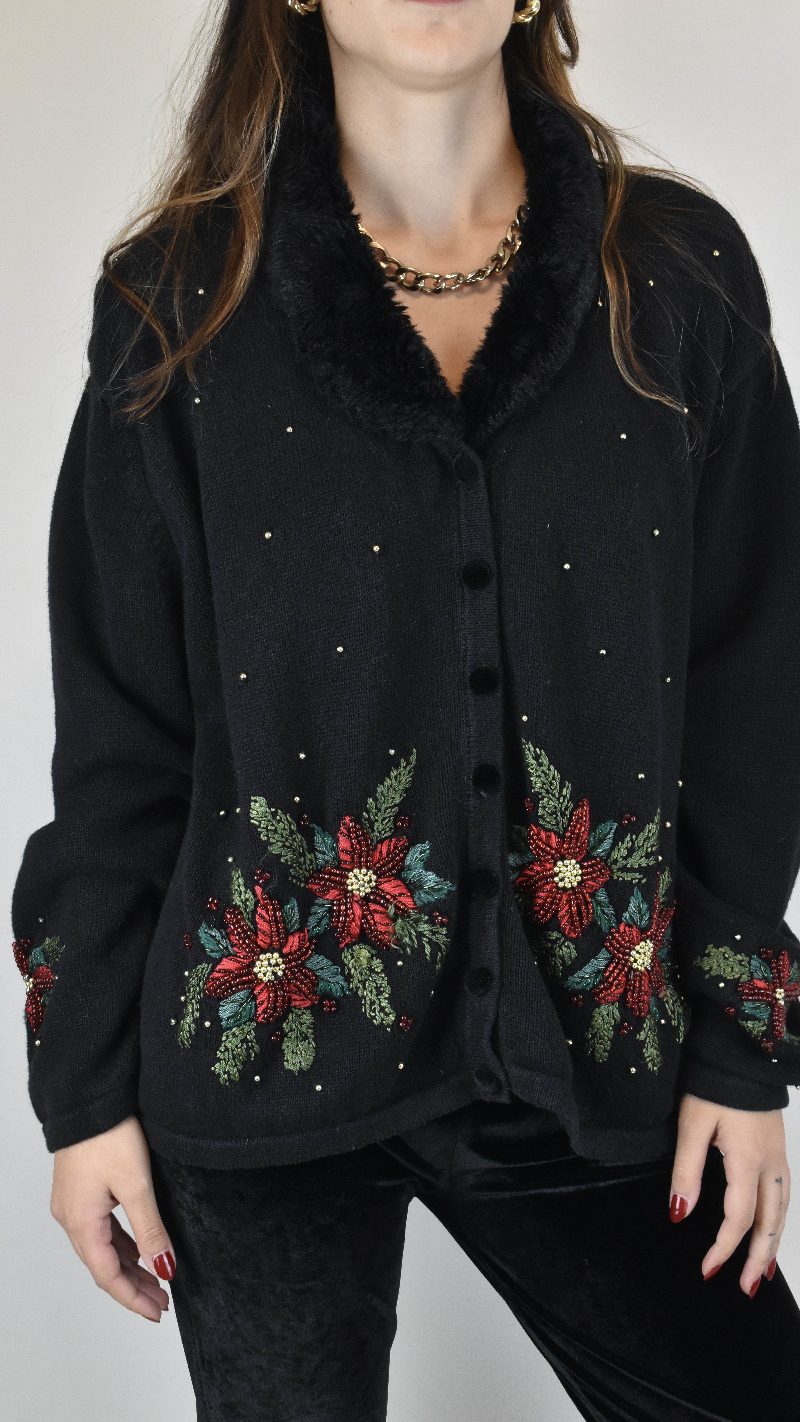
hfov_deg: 23.5
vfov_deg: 40.6
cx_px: 435
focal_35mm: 51
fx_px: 1923
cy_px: 703
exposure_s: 1/50
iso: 1600
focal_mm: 32
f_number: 13
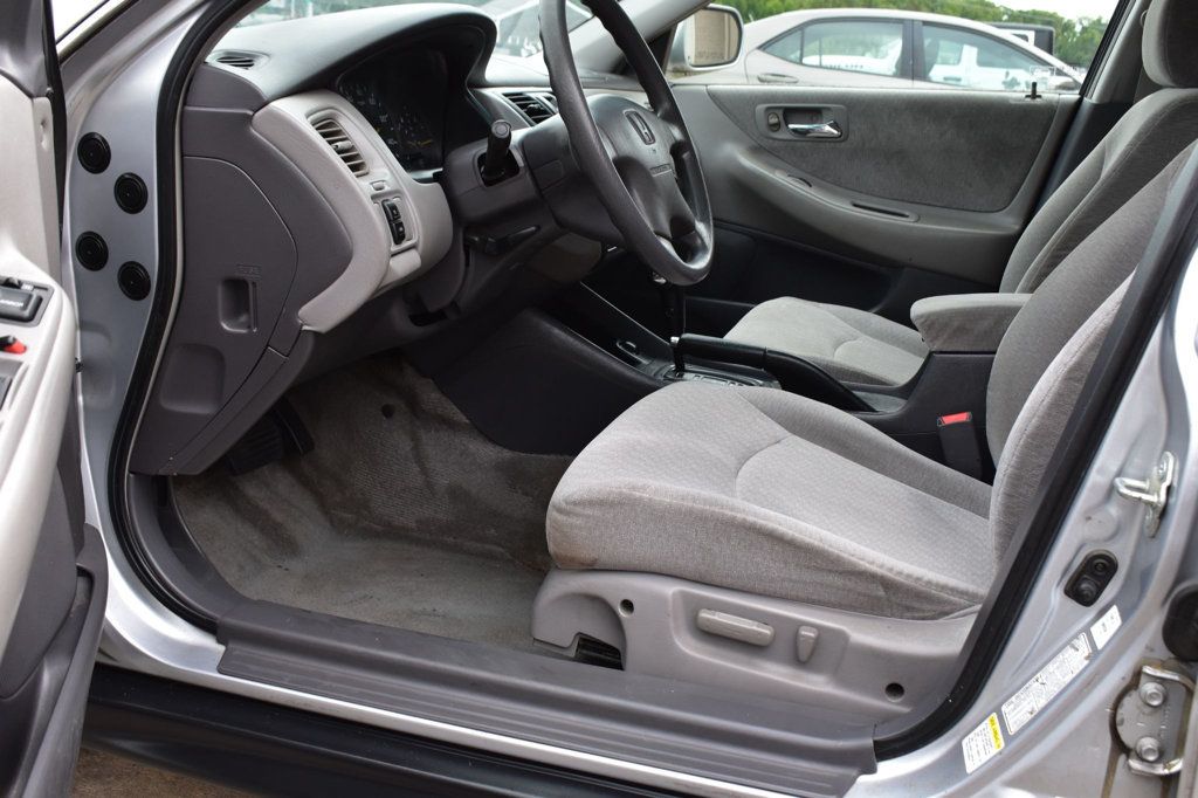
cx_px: 599
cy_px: 399
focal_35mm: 38
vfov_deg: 35.5
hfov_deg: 51.3
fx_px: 1247
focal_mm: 25
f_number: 9
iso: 400
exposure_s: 1/100
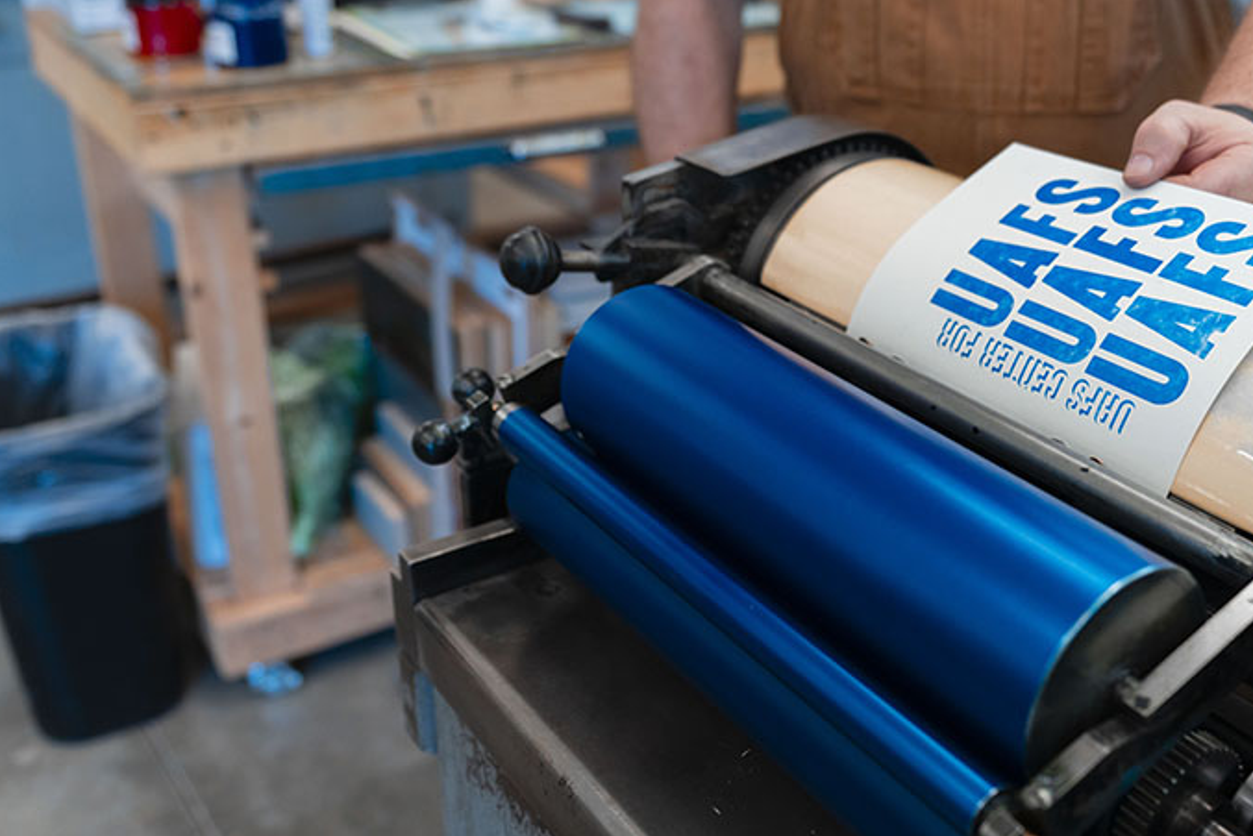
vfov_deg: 34.2
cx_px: 777
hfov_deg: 49.1
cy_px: 376
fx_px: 1358
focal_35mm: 39
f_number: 2.8
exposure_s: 1/250
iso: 800
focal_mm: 30
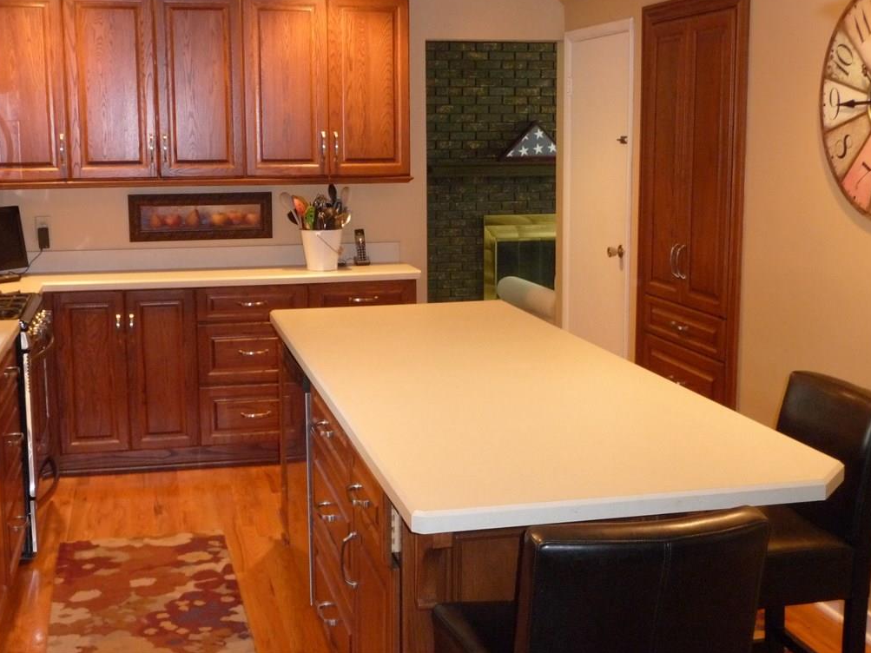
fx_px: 1233
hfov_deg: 38.9
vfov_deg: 29.7
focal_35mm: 49
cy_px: 321
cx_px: 435
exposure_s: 1/8
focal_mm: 8
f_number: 4.2
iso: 500
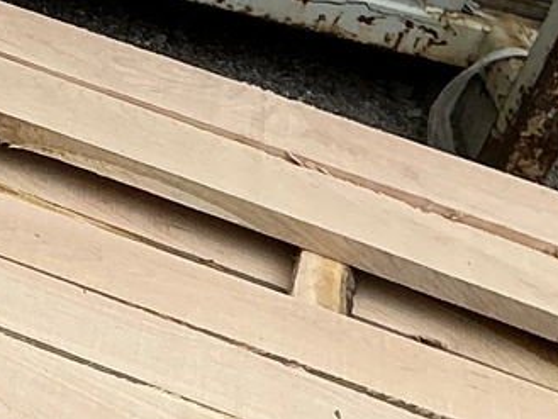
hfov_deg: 10.7
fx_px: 2741
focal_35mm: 170
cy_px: 131
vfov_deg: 8.7
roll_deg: -16.9
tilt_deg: -32.1
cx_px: -522
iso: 25
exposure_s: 1/383
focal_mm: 3
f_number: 1.8
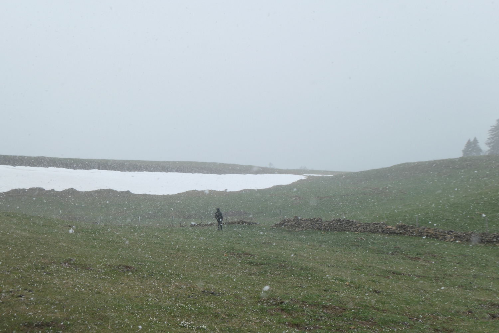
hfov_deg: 51.9
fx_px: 513
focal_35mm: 37
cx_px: 250
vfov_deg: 35.9
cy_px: 166
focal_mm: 13.4
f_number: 5
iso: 200
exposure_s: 1/1000
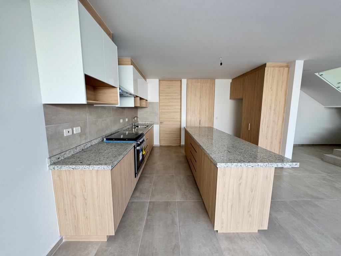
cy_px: 128
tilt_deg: -7.5
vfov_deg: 85.7
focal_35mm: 14
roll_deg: +0.7
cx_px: 170
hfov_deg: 102.1
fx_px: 138
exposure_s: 1/99
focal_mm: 2.22
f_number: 2.2
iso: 160
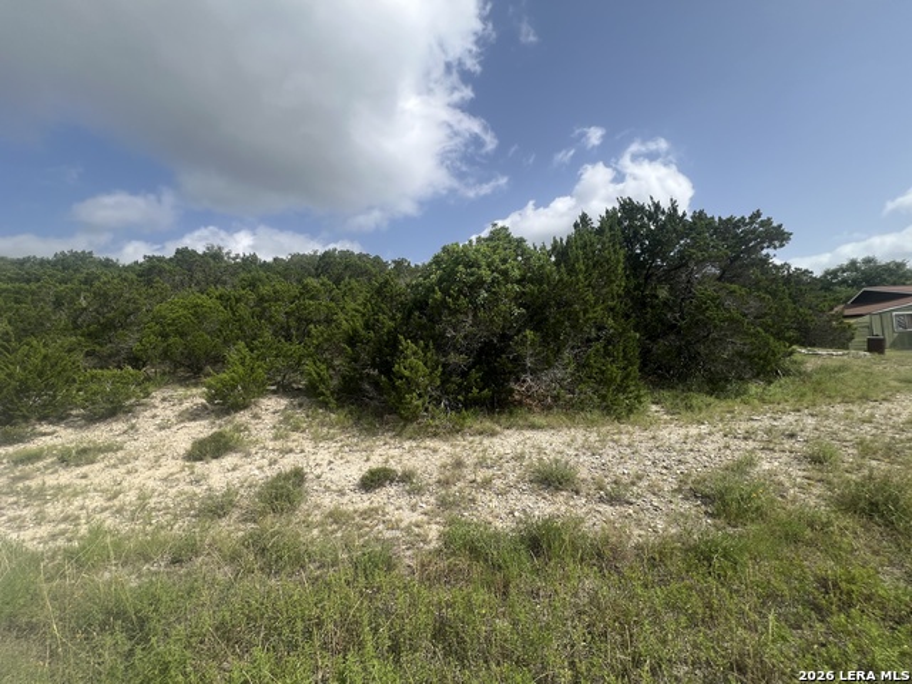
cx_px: 456
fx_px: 343
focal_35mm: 13
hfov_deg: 106.2
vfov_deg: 89.9
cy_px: 342
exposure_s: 1/1107
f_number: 1.8
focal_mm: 1.57
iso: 32
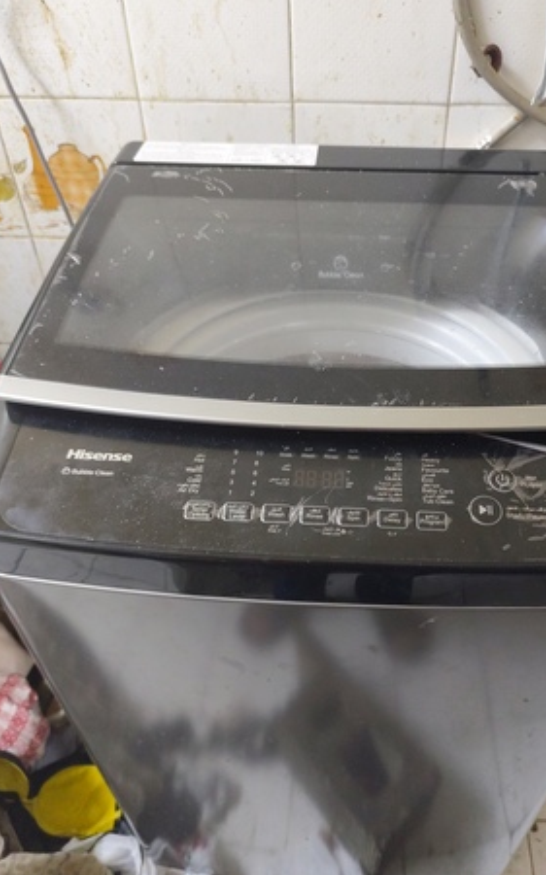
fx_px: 667
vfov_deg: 66.5
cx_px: 320
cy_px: 440
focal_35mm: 28
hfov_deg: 44.3
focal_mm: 6.19
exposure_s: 1/25
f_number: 1.65
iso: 1600
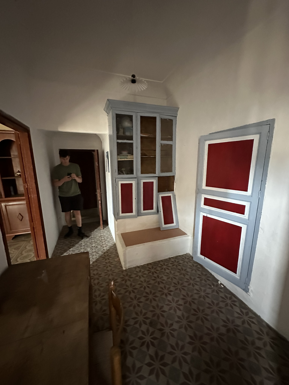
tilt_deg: -12.0
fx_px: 156
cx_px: 144
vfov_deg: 102.1
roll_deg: -0.4
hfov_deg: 85.7
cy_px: 192
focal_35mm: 14
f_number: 2.2
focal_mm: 2.22
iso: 1600
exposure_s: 1/33
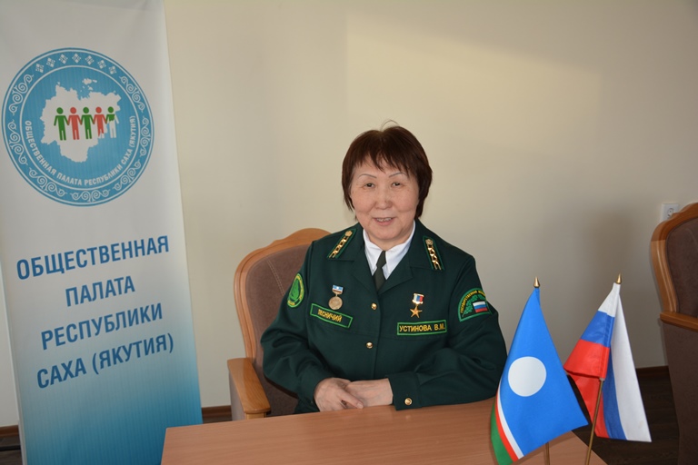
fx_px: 698
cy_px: 232
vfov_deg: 36.9
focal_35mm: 36
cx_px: 349
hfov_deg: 53.1
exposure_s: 1/80
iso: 400
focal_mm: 24
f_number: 3.8
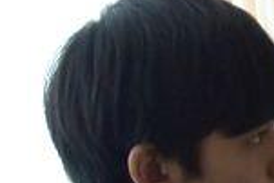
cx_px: 724
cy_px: 287
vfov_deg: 5.1
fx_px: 2019
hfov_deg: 7.2
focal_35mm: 265
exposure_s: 1/80
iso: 1600
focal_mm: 14.7
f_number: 5.6
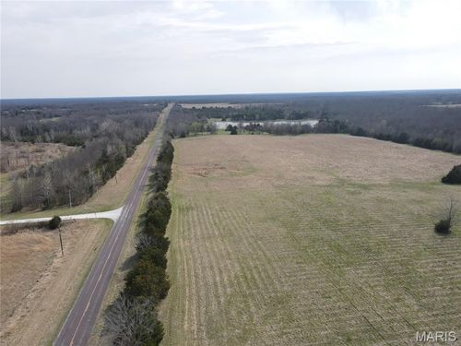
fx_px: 320
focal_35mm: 24
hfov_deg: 71.6
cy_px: 173
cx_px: 230
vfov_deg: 56.8
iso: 110
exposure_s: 1/500
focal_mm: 4.5
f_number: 2.8
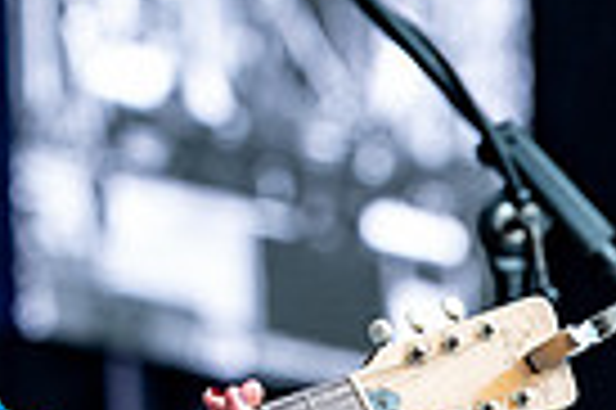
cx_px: -499
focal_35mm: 941
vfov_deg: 1.5
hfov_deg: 2.2
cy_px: 77
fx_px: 16082
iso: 1100
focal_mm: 200
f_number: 4
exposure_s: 1/500
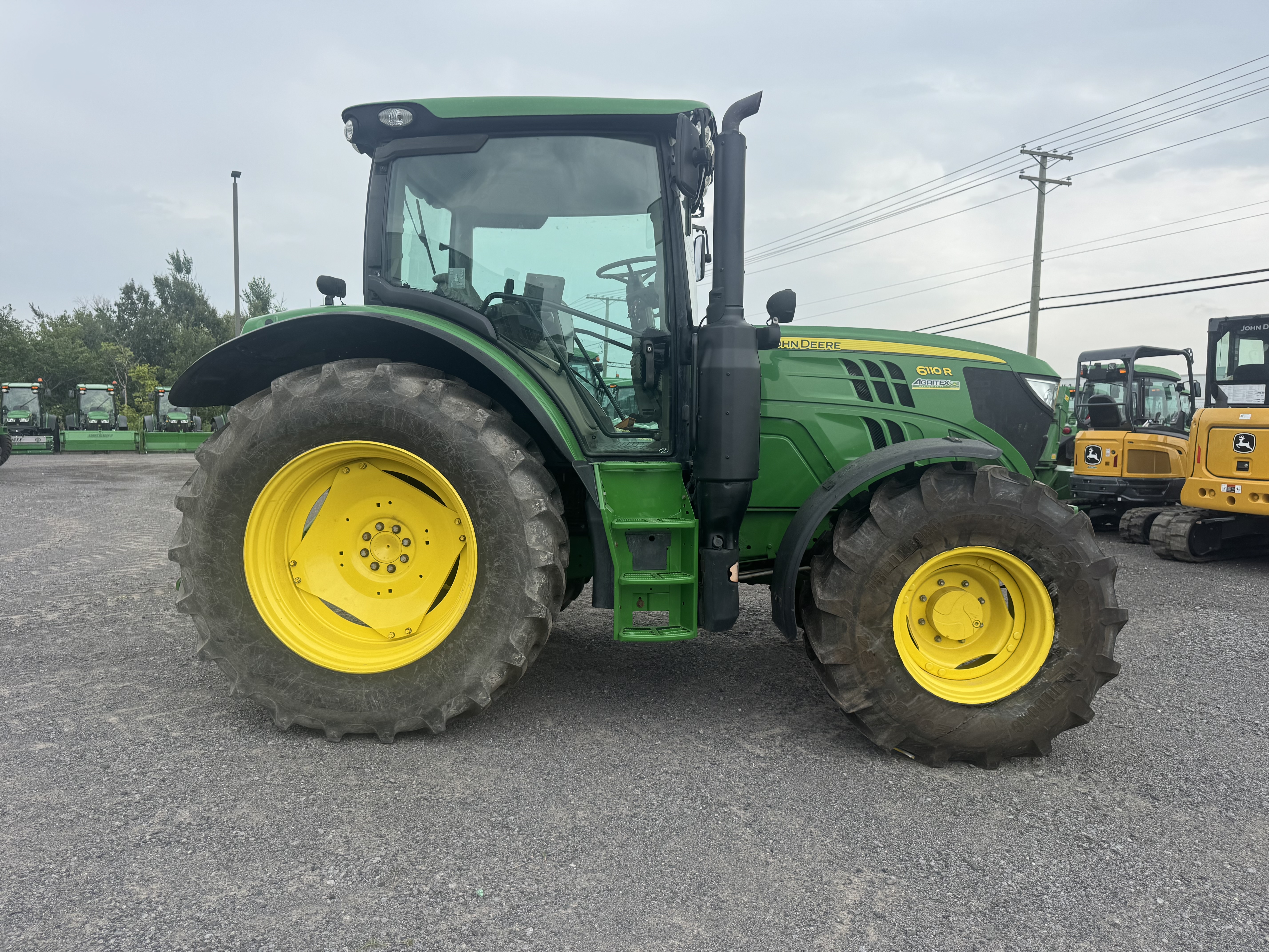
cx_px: 634
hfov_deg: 71.6
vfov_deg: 56.8
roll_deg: +0.3
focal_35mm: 24
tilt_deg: -2.7
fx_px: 880
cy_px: 476
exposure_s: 1/2331
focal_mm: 6.76
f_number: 1.78
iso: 80
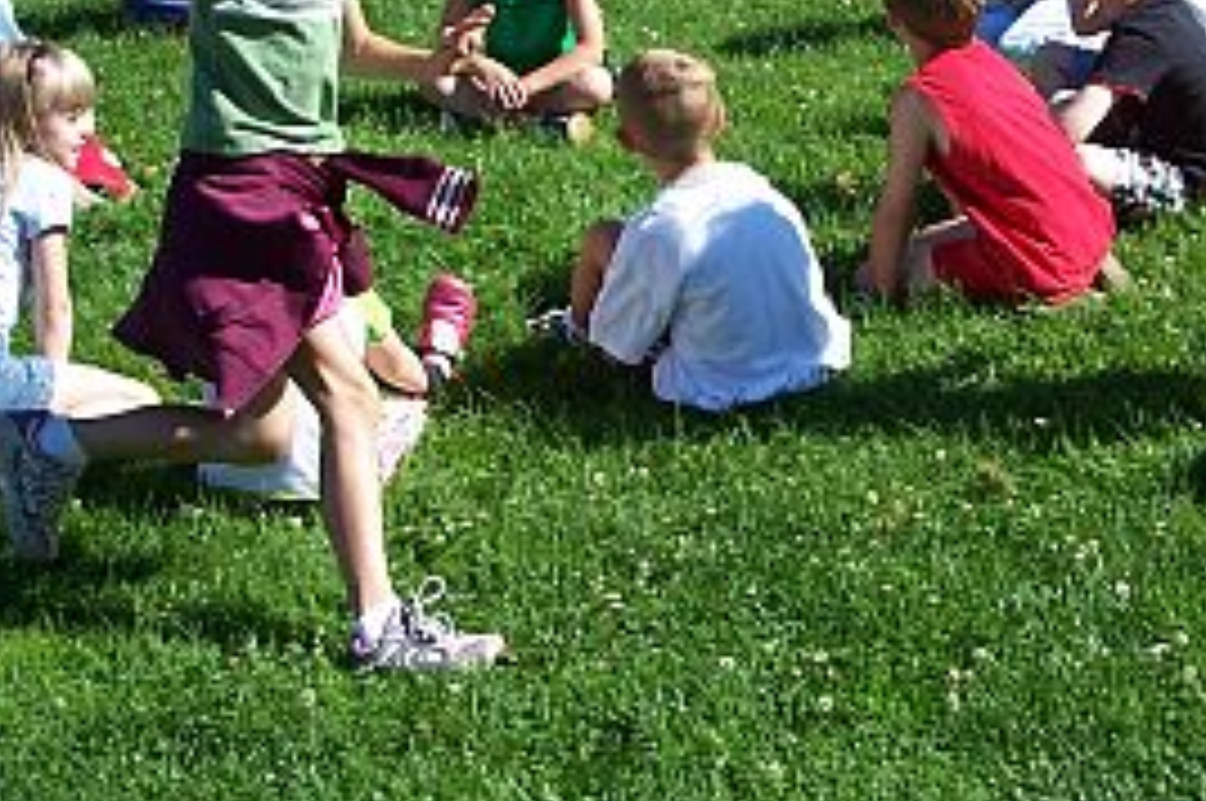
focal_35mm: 92
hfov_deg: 22.2
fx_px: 3078
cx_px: 657
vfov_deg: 14.8
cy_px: 238
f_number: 2.8
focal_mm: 7.8
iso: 64
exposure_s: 1/800
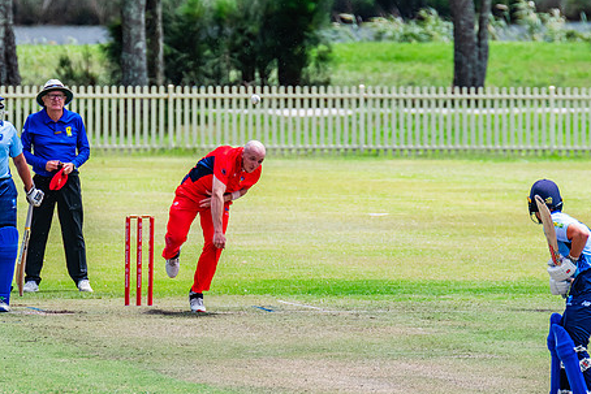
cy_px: 198
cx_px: 218
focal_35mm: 874
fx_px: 14352
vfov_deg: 1.6
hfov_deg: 2.4
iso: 800
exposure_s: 1/1000
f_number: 10
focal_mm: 600
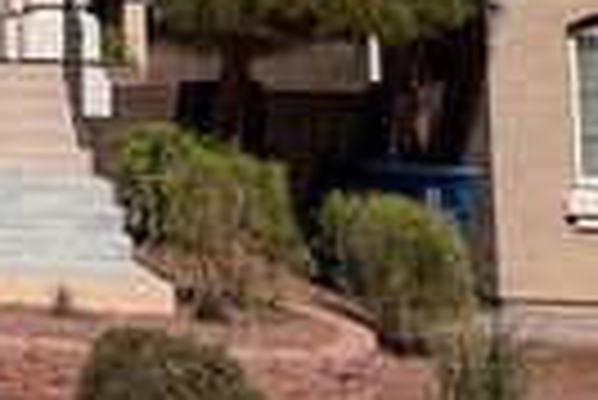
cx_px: -364
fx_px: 1563
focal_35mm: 94
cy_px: -119
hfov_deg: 18.5
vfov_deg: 14.0
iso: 80
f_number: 1.78
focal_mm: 6.76
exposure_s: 1/10309
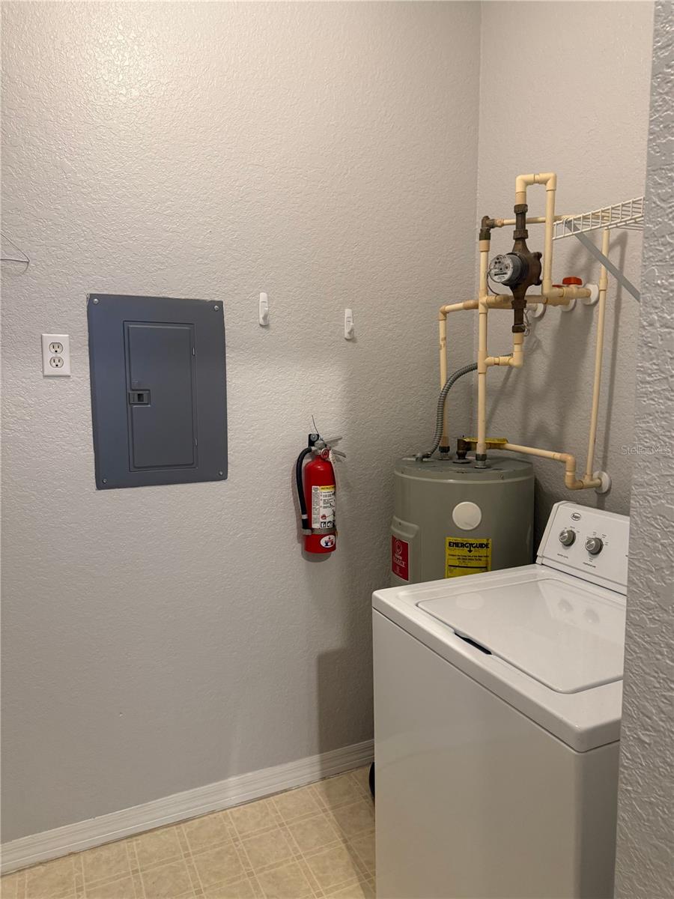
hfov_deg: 56.8
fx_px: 623
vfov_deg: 71.6
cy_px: 450
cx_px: 337
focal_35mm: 24
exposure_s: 1/60
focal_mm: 6.76
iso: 250
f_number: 1.78
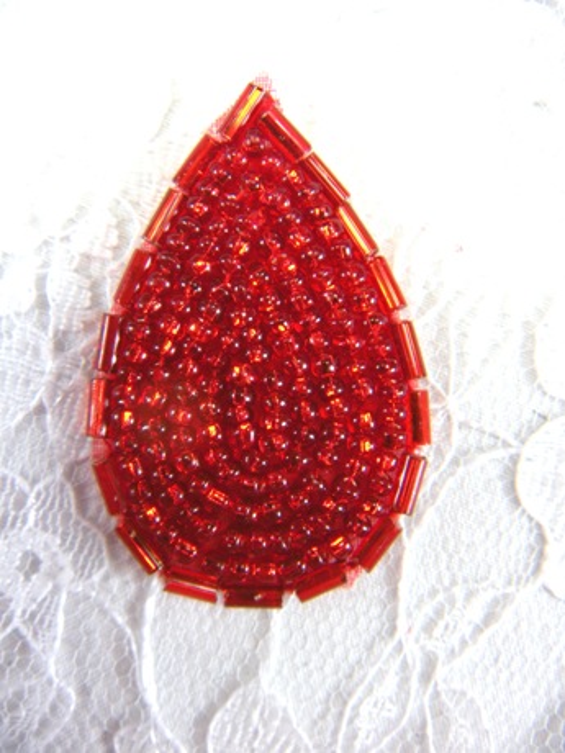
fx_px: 762
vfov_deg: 52.6
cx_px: 282
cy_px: 376
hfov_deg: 40.7
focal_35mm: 35
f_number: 3.8
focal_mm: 5.9
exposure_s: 1/63.6
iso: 64
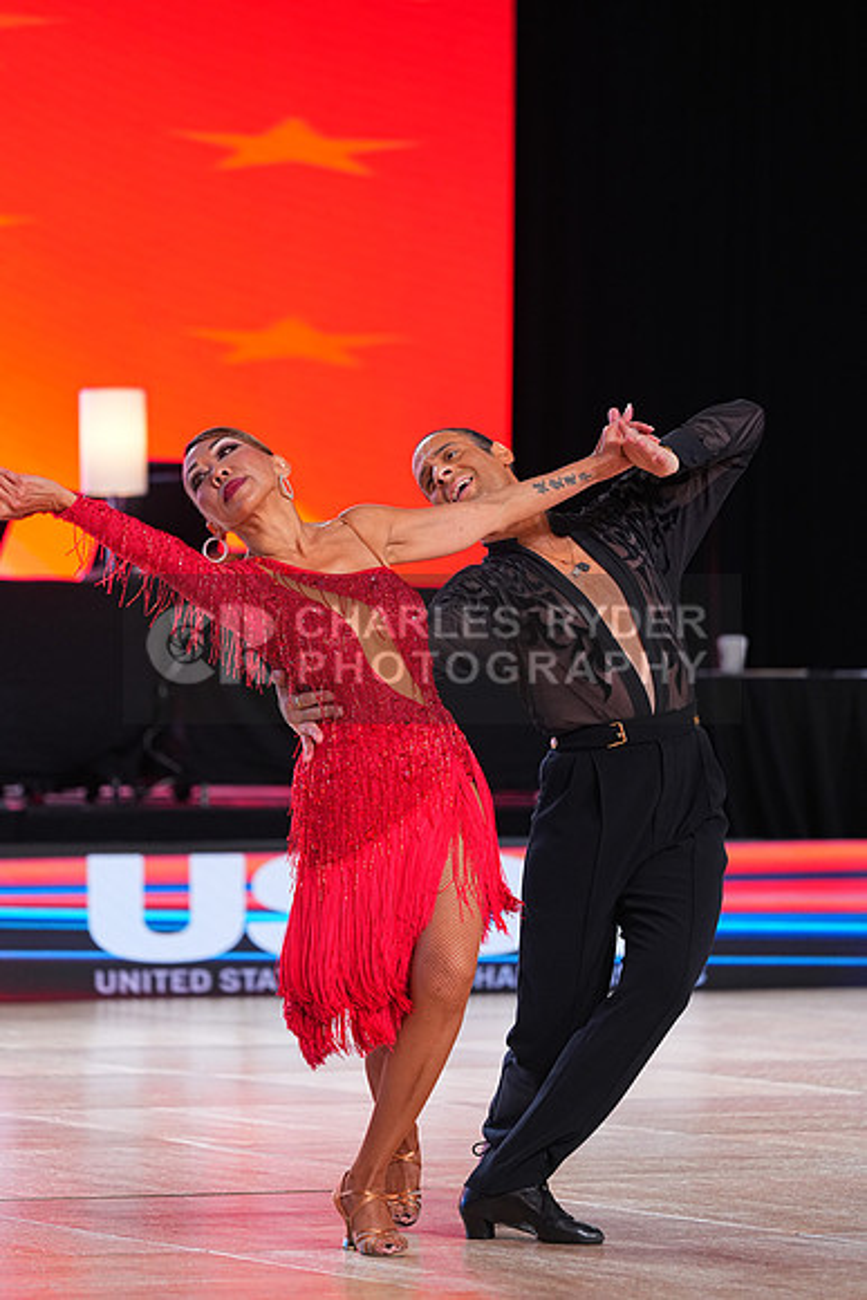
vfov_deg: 11.3
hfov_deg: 7.5
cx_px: 434
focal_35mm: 182
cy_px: 650
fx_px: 6570
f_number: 4
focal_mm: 182
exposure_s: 1/400
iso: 1250
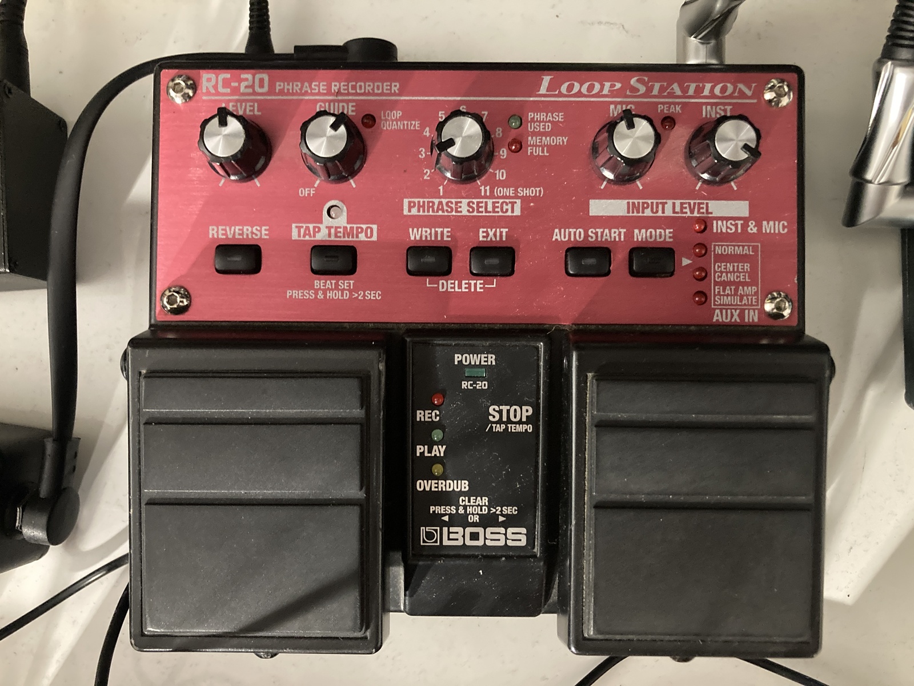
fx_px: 739
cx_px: 457
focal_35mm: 28
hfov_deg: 63.4
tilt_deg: -87.6
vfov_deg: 49.7
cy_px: 343
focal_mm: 3.99
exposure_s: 1/26
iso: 640
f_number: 1.8
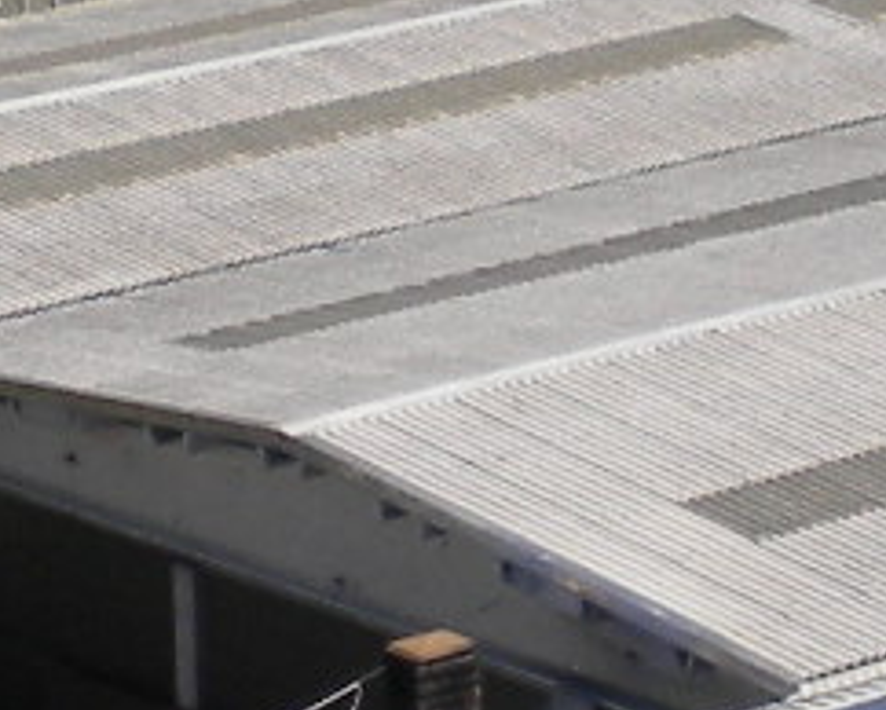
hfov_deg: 6.7
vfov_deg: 5.4
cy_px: 198
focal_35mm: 289
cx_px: 403
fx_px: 7584
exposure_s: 1/838
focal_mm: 6.3
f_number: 4.6
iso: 80
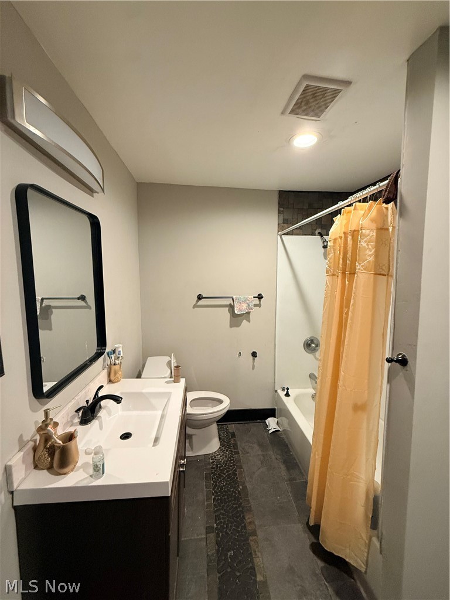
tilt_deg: -3.9
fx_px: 243
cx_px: 225
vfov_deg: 102.1
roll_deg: +0.2
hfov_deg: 85.7
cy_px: 300
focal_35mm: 14
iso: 320
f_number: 2.2
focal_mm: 2.22
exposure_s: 1/60
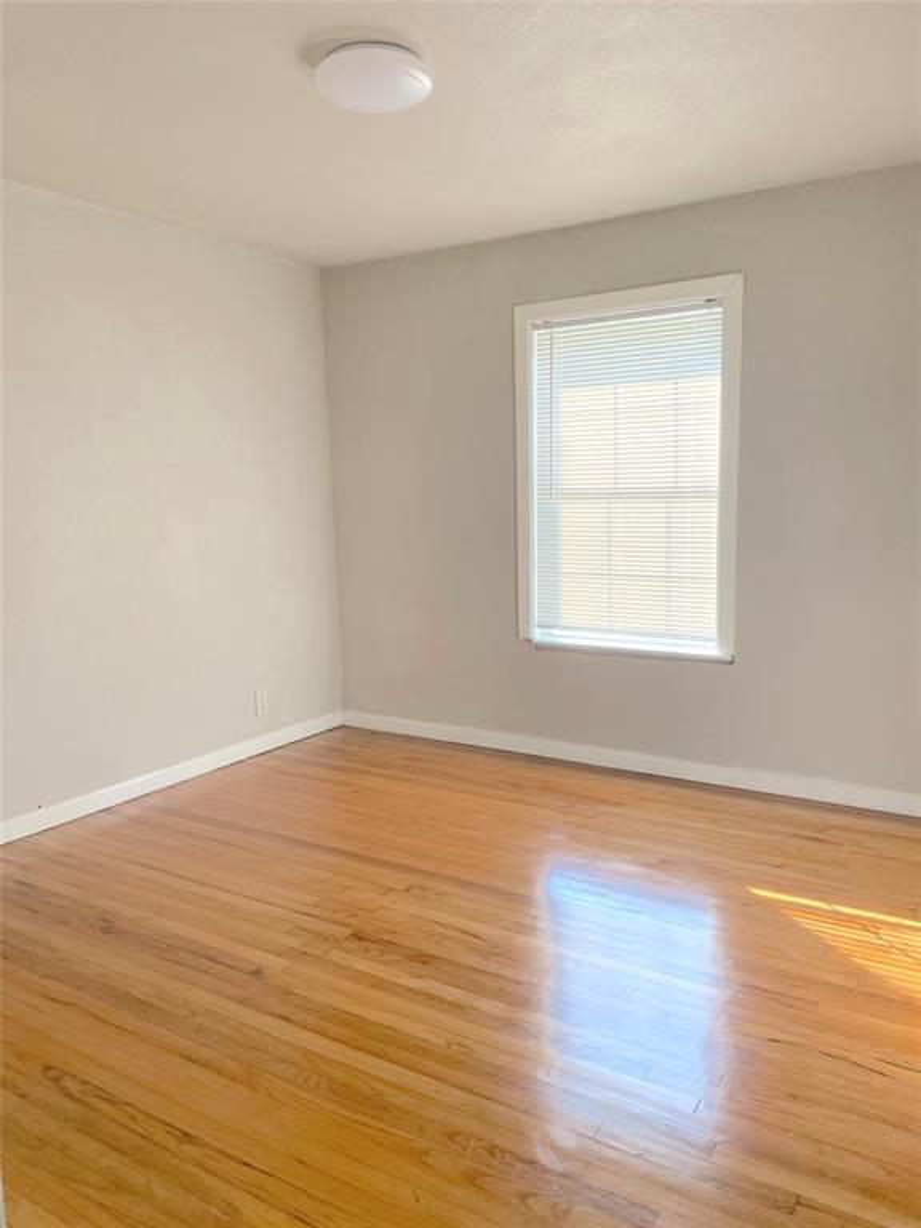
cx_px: 460
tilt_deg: -7.9
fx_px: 922
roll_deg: +2.1
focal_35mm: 26
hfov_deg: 53.1
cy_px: 614
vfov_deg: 67.3
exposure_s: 1/284
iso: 32
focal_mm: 4.2
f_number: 1.6
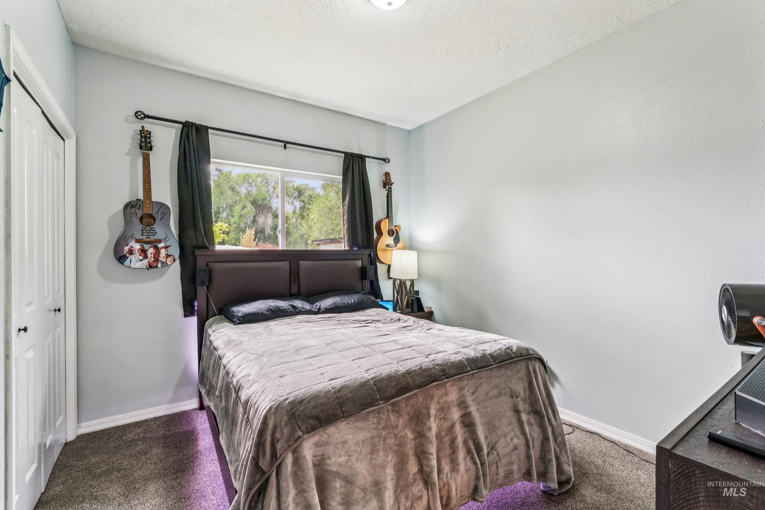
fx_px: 342
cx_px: 382
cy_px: 255
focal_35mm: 16
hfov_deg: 96.4
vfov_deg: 73.4
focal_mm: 16.1
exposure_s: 1/6
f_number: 13
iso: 400
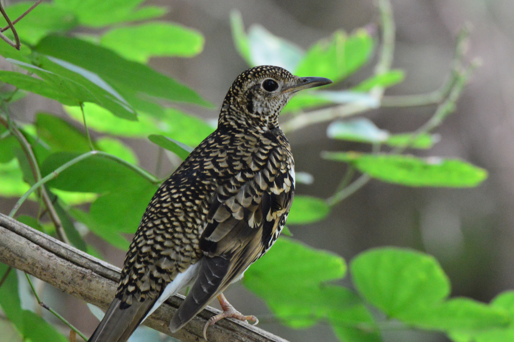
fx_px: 16179
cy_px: 175
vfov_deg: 1.2
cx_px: 290
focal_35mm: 1134
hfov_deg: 1.8
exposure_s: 1/60
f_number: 9
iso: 3200
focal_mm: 600
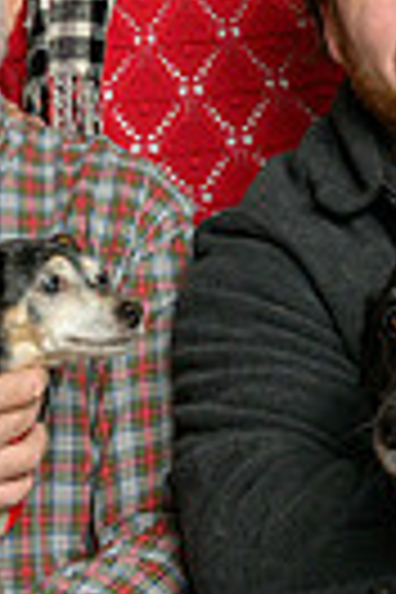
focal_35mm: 188
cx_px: 261
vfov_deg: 10.9
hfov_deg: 7.3
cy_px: 248
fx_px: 3102
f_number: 10
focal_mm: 55
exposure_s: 1/125
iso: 400
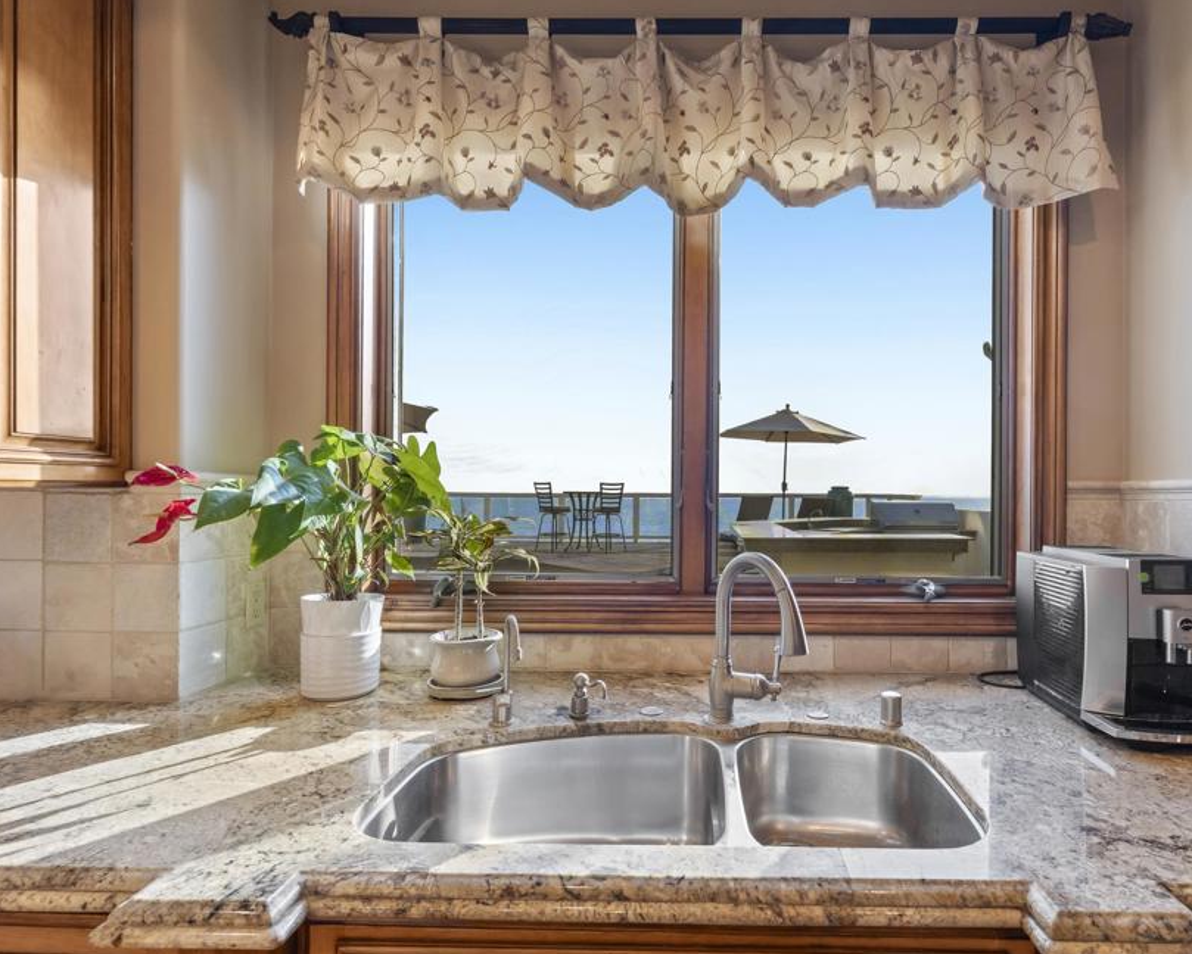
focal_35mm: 19
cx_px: 698
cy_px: 475
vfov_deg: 70.9
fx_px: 671
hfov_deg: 82.5
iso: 500
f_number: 8
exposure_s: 1/80
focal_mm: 16
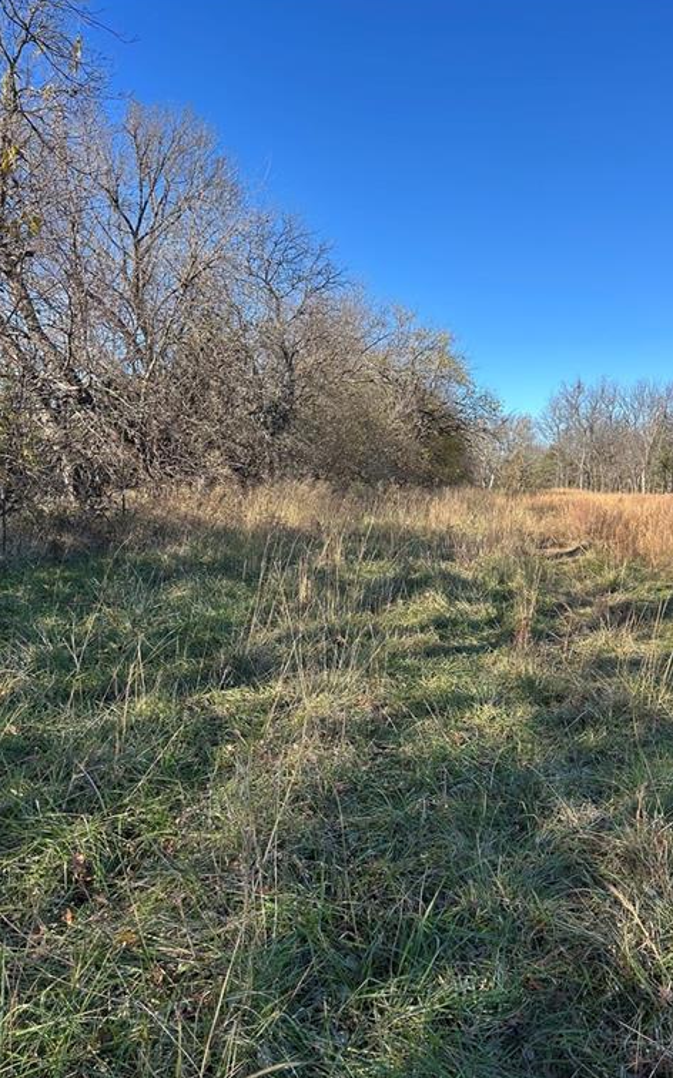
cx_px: 386
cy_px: 533
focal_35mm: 28
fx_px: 822
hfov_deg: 44.4
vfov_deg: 66.5
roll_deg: -1.3
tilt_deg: -3.1
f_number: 1.5
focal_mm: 5.7
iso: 50
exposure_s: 1/1972
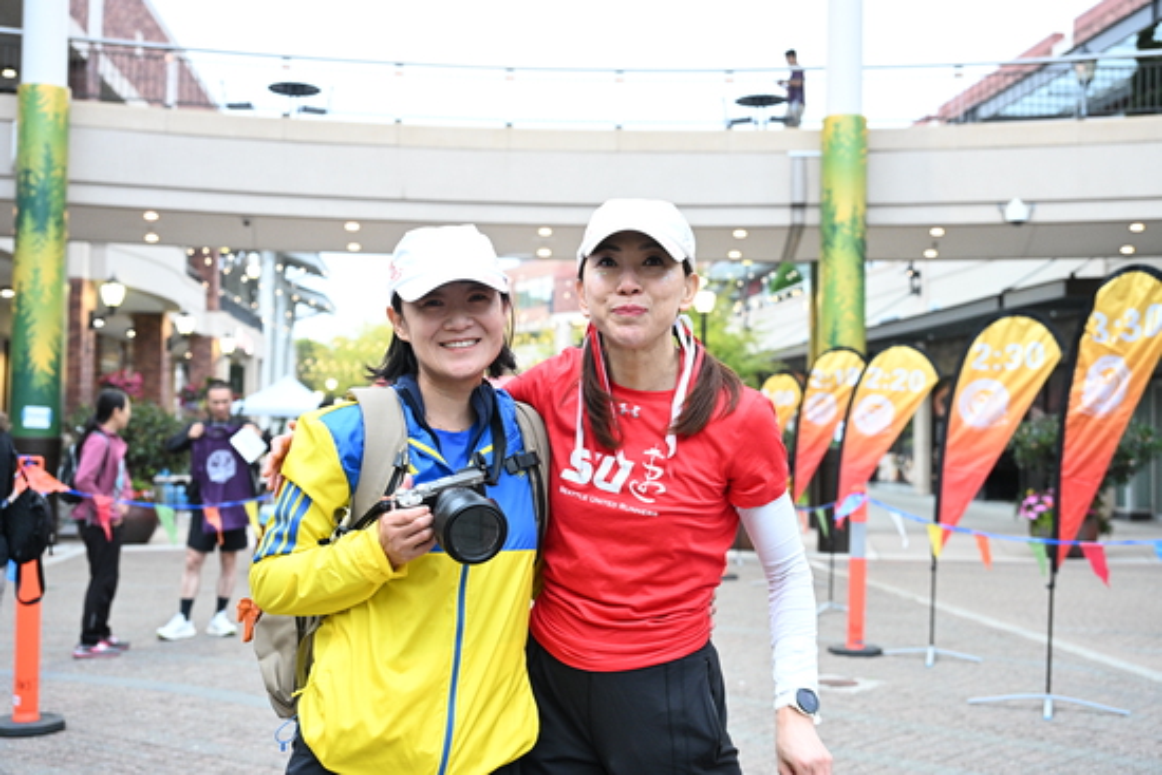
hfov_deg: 46.4
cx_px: 581
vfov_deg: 31.9
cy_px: 388
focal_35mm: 42
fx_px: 1356
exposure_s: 1/160
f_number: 4
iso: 3200
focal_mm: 42
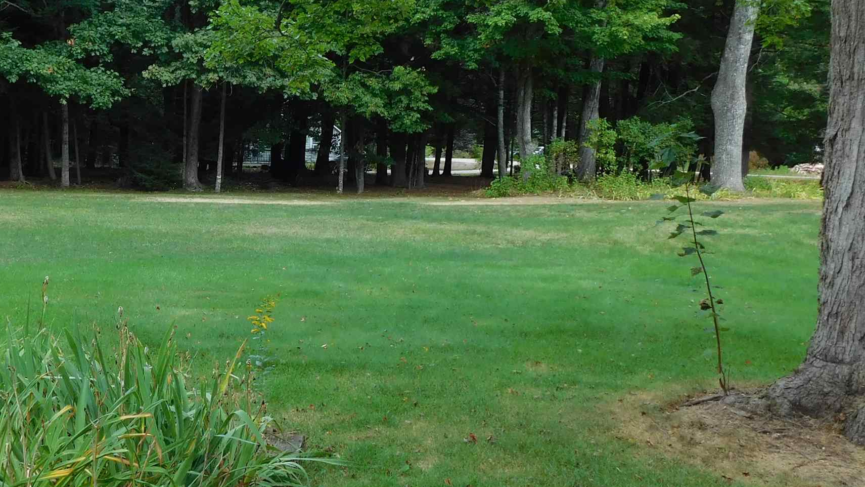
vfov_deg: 26.4
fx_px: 1032
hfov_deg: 43.7
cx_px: 194
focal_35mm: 45
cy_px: 177
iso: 125
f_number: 3
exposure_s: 1/250
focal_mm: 4
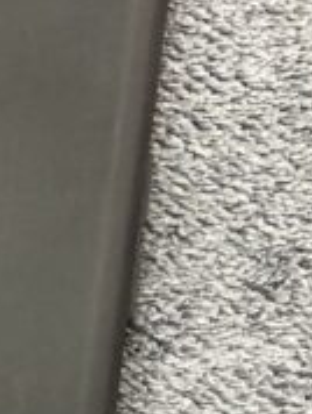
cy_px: 328
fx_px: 1930
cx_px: -224
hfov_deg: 8.9
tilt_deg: -82.0
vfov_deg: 12.2
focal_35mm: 161
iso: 32
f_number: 1.8
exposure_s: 1/20
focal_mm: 4
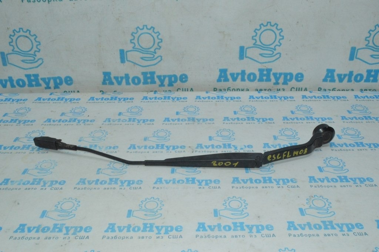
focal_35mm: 36
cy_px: 126
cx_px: 190
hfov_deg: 53.2
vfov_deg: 36.8
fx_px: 379
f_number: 25
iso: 3200
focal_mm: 24
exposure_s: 1/50
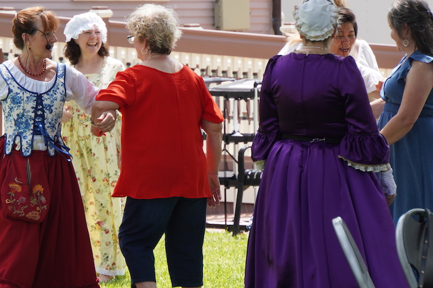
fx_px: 4461
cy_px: 144
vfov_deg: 3.7
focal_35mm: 371
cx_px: 118
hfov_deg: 5.6
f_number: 6.3
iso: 160
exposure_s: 1/250
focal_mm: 150
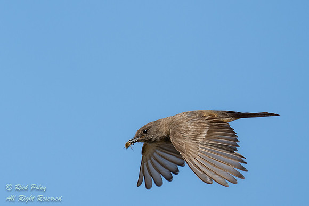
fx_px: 10098
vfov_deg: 1.2
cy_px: 4
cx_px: 129
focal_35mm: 1176
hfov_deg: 1.8
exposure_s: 1/4000
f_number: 7.1
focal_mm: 600
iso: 1000
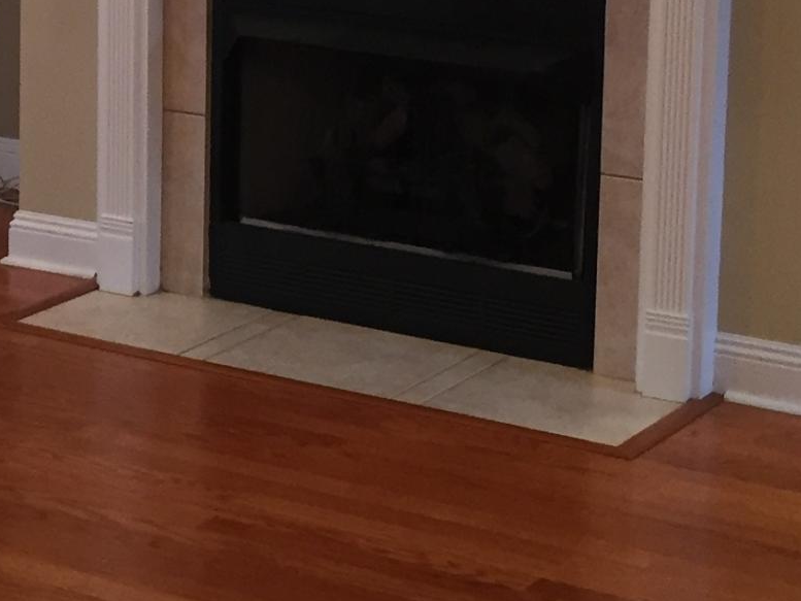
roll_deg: -0.4
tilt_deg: -9.1
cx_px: -1
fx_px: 2592
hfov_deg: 17.2
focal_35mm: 112
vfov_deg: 13.0
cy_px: -34
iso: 100
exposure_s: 1/30
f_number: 2.2
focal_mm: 4.15
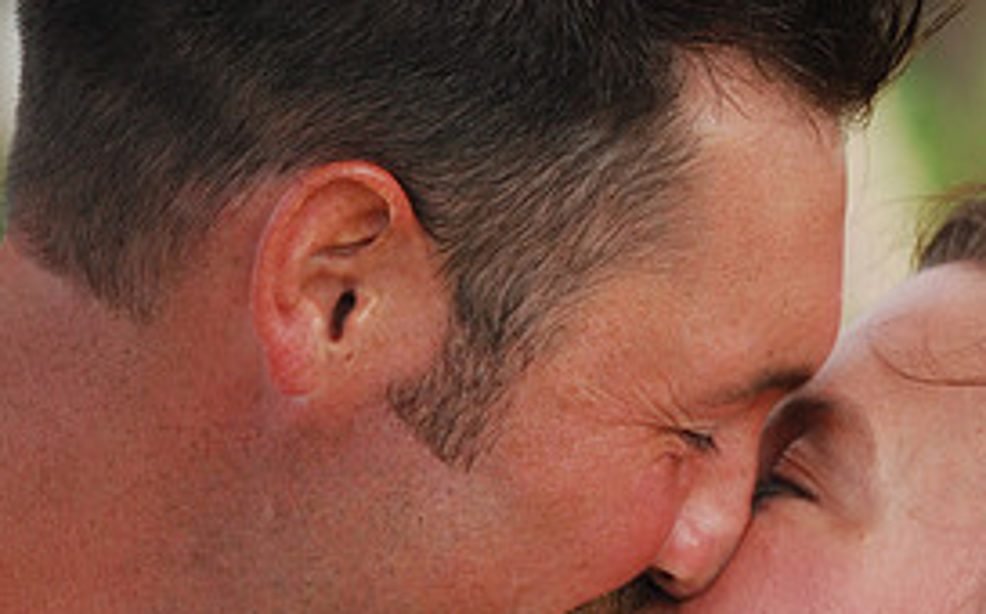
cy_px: 498
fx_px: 12673
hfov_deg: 4.5
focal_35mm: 472
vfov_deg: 2.8
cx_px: 722
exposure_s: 1/500
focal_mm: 145
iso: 320
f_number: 5.3
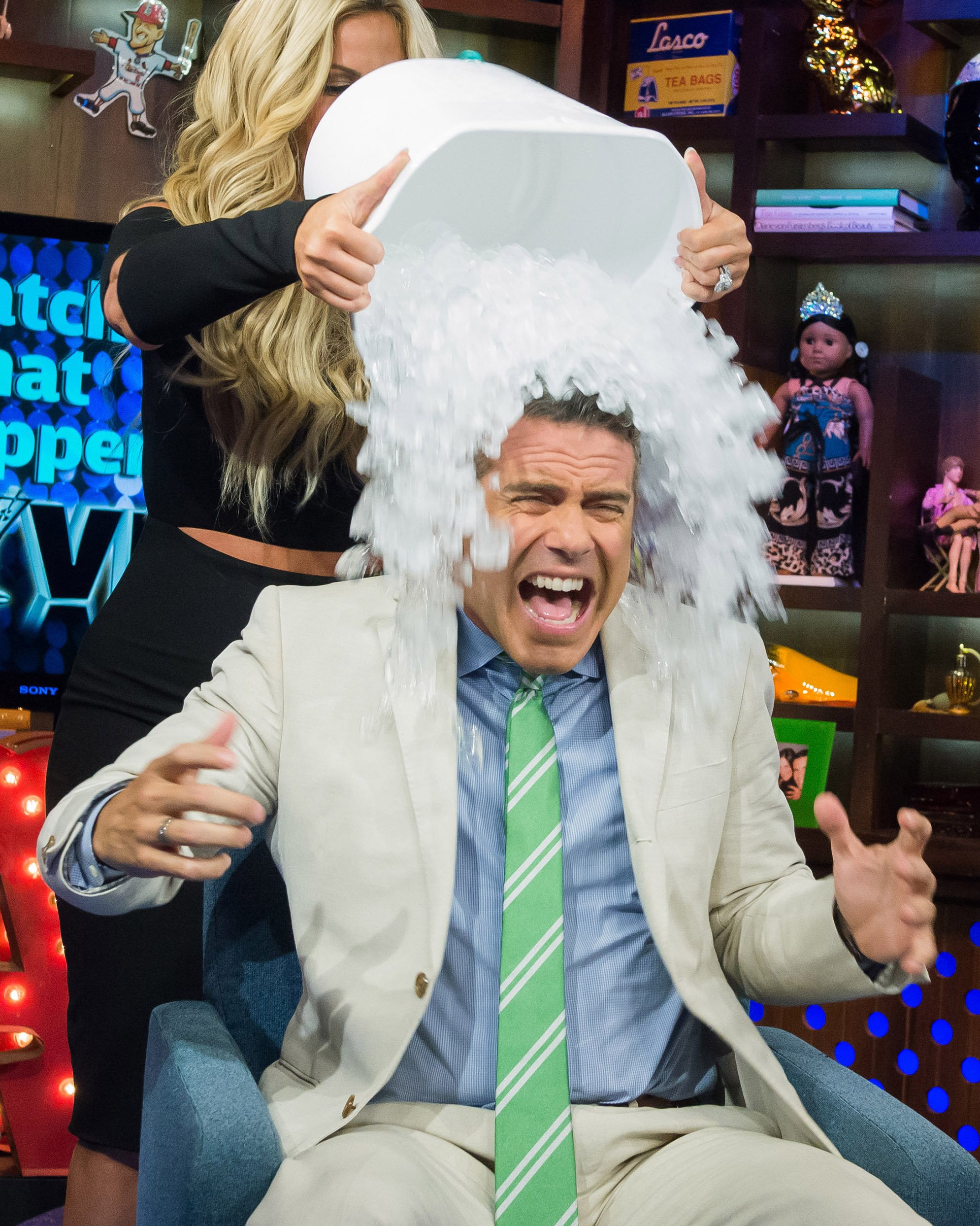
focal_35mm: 43
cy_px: 654
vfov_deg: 42.9
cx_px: 489
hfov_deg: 34.9
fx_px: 1559
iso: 5000
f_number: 5
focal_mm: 38
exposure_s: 1/125
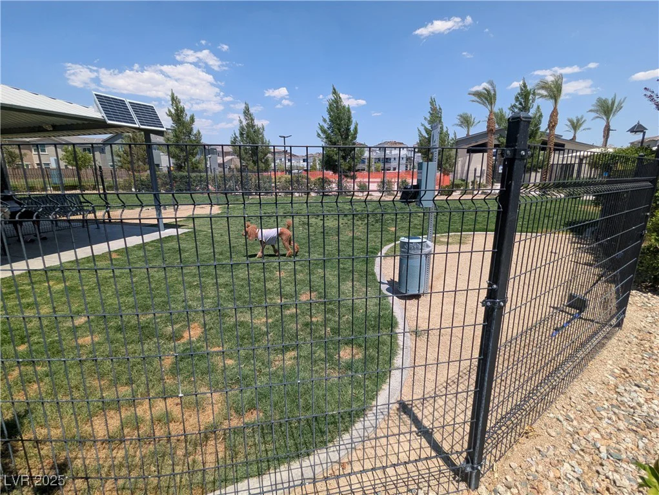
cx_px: 330
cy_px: 248
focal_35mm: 16
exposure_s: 1/1603
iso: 53
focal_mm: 2.35
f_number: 2.2
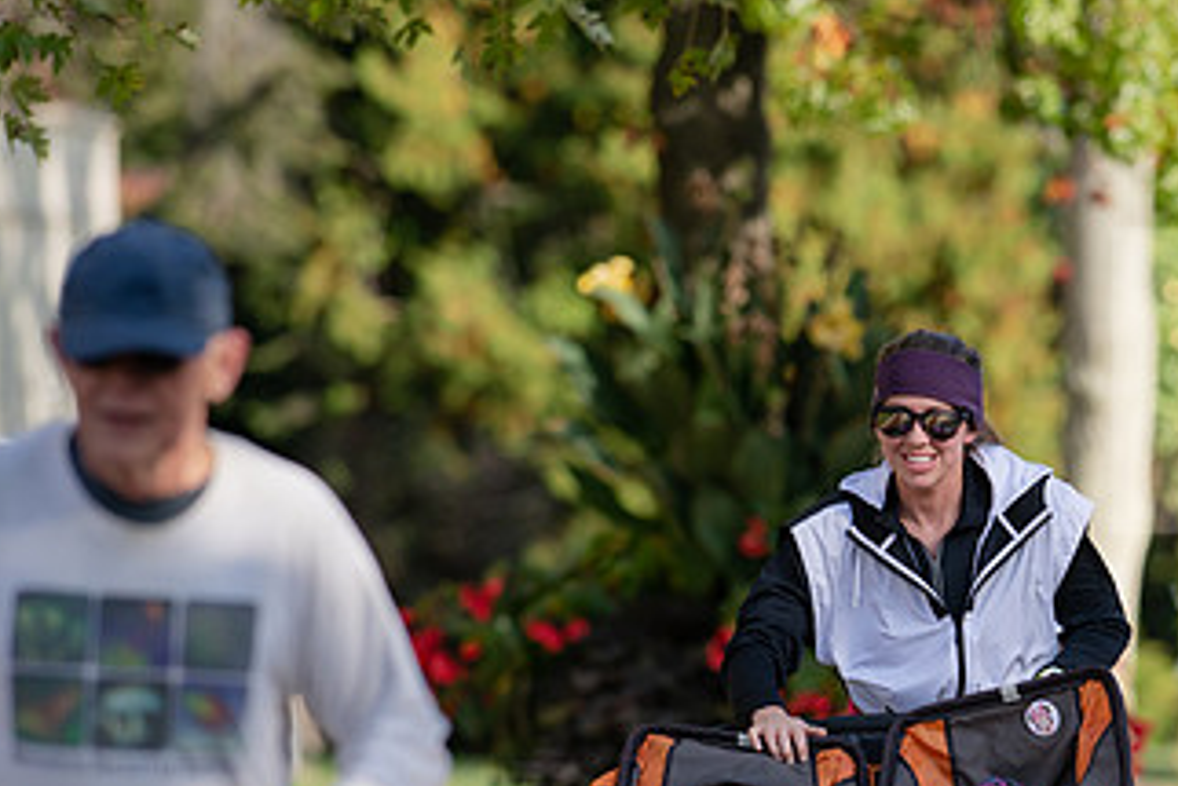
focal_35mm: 541
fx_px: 17710
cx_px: 1002
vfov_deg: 2.5
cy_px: 671
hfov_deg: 3.8
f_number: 5
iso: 200
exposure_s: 1/640
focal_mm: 300
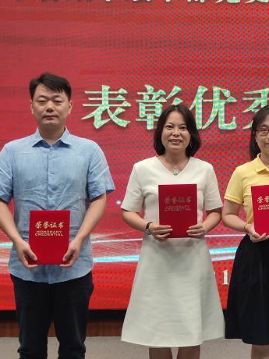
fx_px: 756
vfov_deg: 26.6
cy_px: 154
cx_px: 229
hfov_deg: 19.9
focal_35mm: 73
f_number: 1.69
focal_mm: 6.72
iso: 52
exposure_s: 1/100
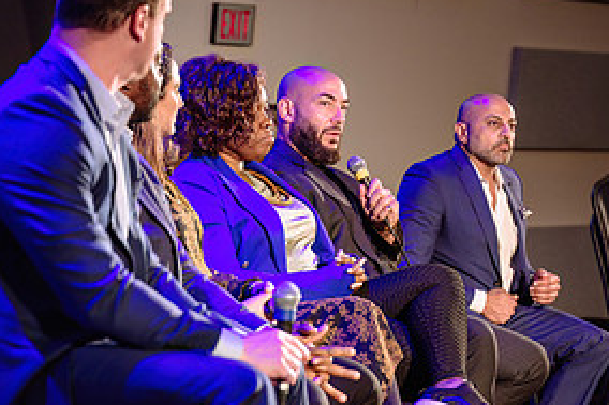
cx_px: 407
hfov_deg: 14.3
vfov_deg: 9.6
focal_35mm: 143
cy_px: 338
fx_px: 2418
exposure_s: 1/125
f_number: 2.8
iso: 1250
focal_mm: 70
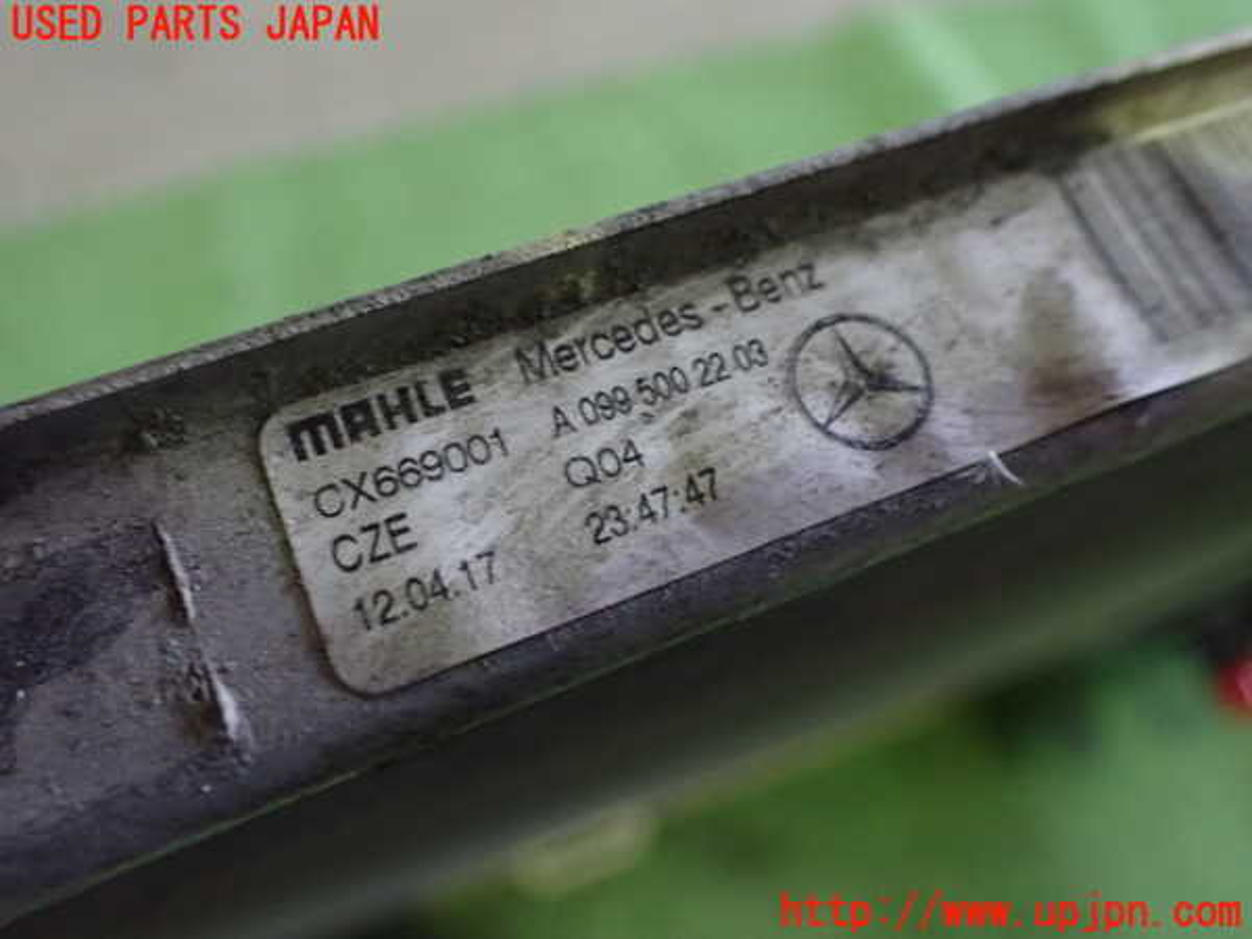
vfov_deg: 46.8
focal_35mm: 30
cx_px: 626
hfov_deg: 60.0
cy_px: 470
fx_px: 1085
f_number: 2.3
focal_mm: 5.4
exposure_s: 1/40
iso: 800
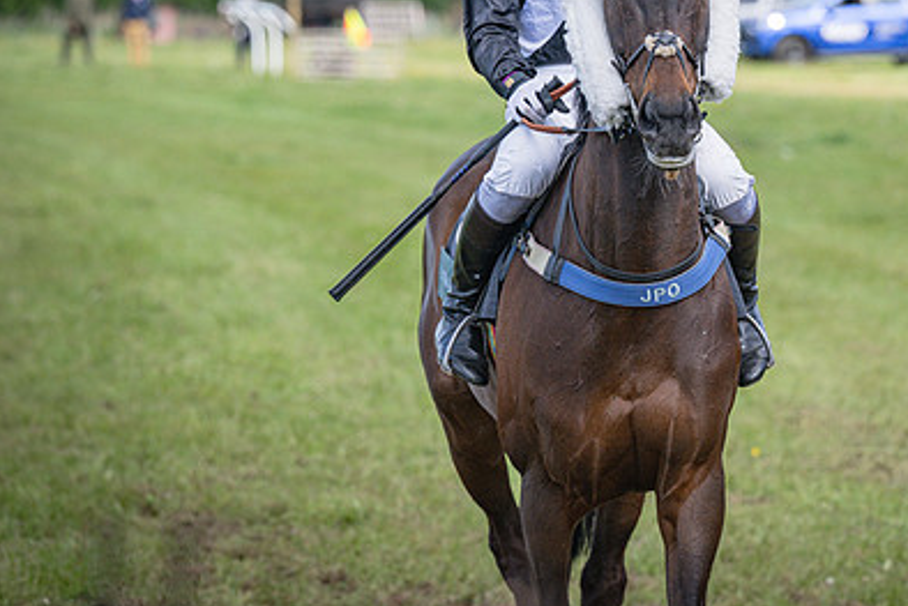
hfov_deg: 8.6
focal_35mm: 240
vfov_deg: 5.7
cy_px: 104
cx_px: 626
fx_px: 6055
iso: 400
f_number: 4
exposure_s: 1/2000
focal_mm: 140
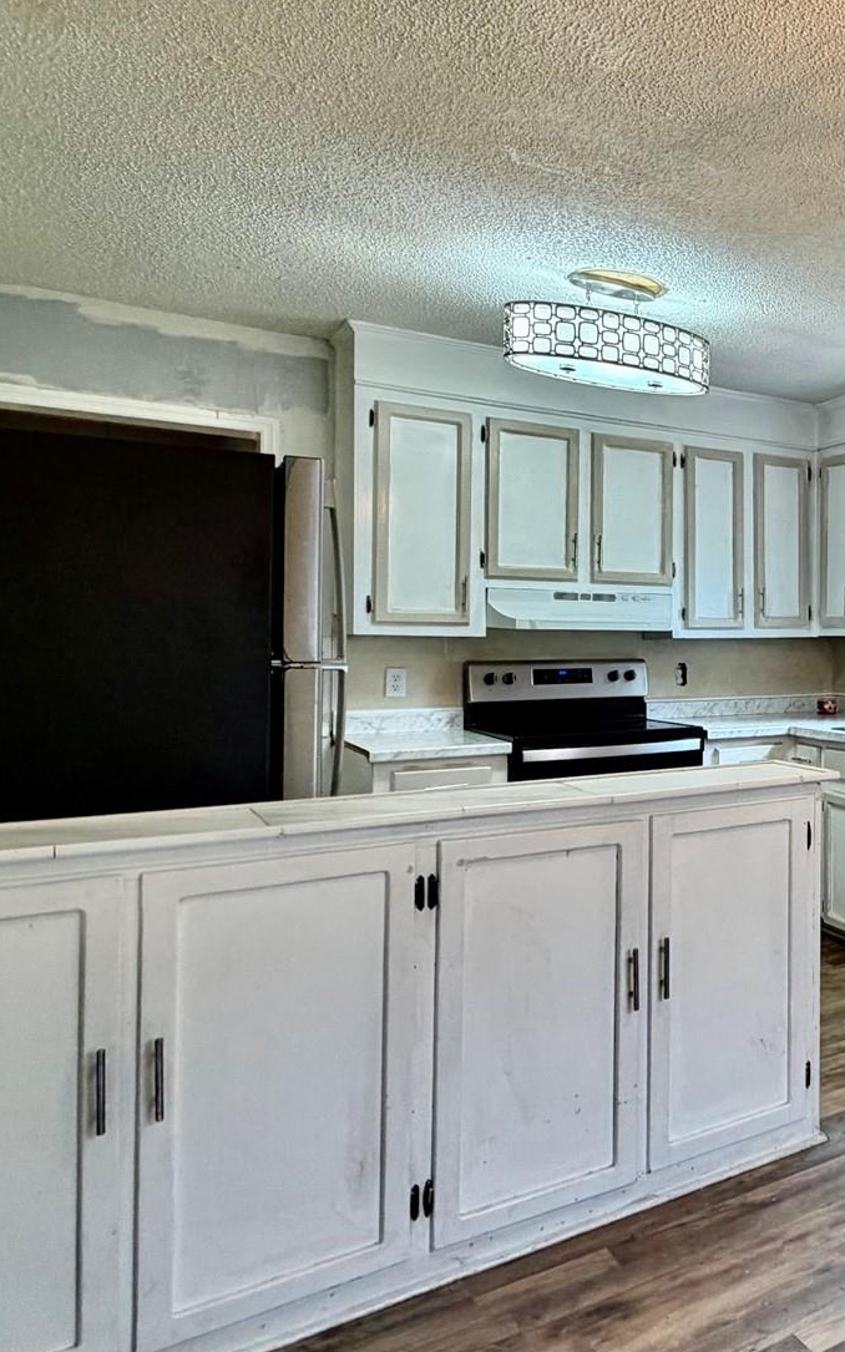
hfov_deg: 36.0
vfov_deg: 66.4
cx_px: 982
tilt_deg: -0.9
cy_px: 633
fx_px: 1032
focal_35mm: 28
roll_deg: -0.7
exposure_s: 1/120
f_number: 2.2
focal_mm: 2.22
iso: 250
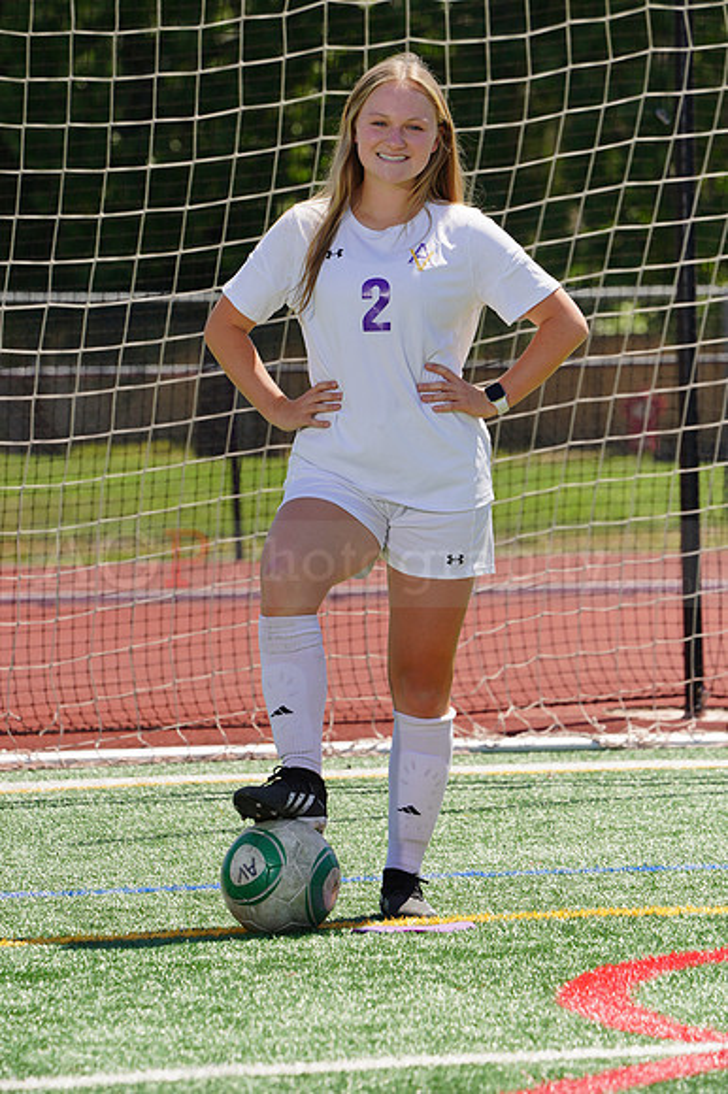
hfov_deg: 4.5
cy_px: 547
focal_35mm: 306
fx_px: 9292
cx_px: 364
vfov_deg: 6.7
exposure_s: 1/250
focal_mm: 306
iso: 200
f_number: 13
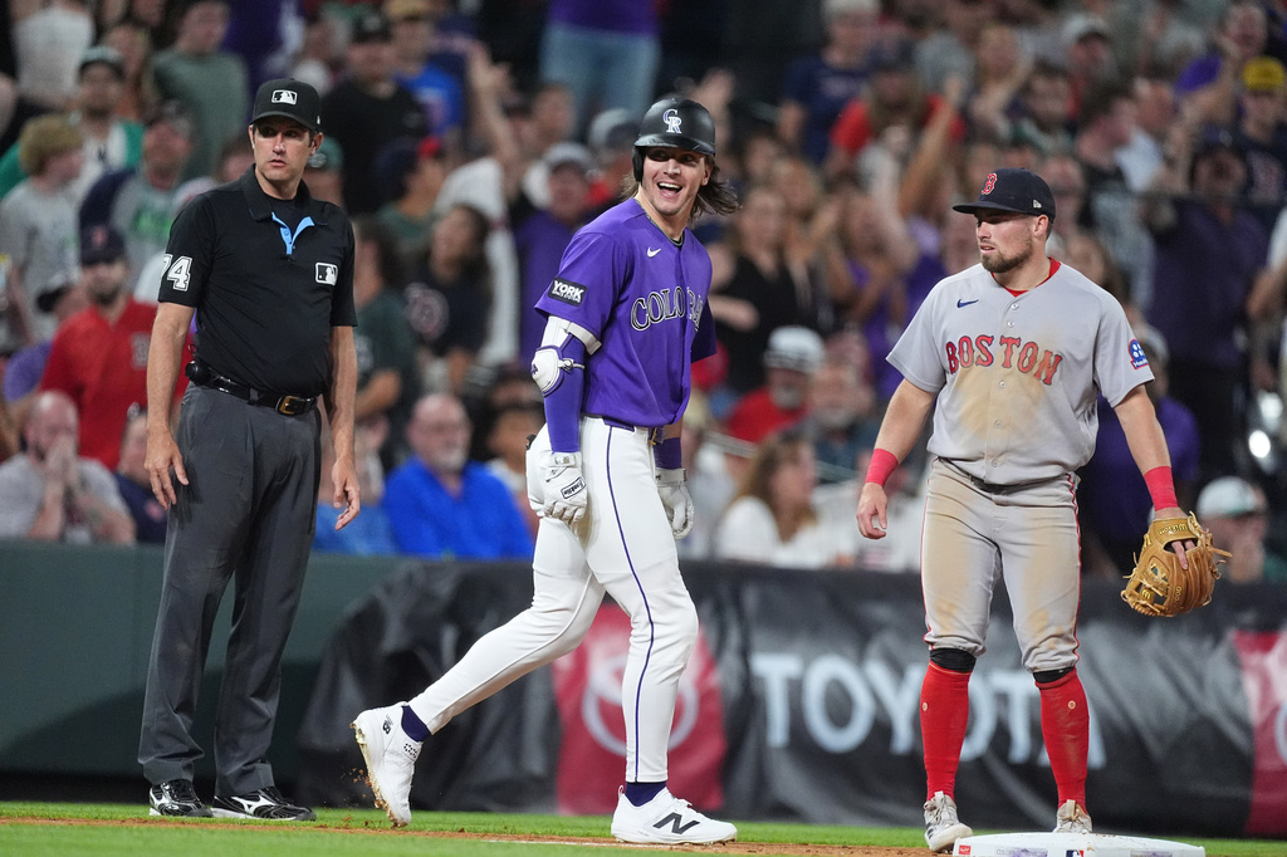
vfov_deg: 2.3
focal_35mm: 600
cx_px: 644
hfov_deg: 3.4
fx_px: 21442
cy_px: 428
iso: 6400
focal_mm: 600
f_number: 4
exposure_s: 1/2000
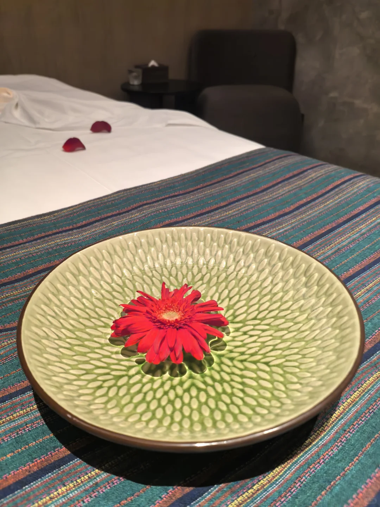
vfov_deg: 65.3
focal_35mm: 27
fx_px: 395
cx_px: 190
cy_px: 254
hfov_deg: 51.4
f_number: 2
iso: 400
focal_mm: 5.75
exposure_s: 1/33.3
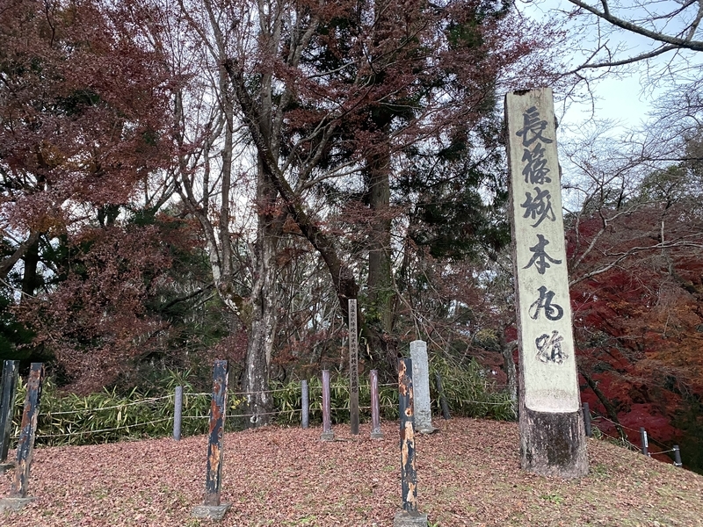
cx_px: 352
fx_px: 528
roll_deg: -2.5
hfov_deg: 67.3
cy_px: 264
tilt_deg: +11.7
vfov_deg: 53.1
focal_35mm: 26
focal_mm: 4.25
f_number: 1.8
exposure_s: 1/60
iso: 320
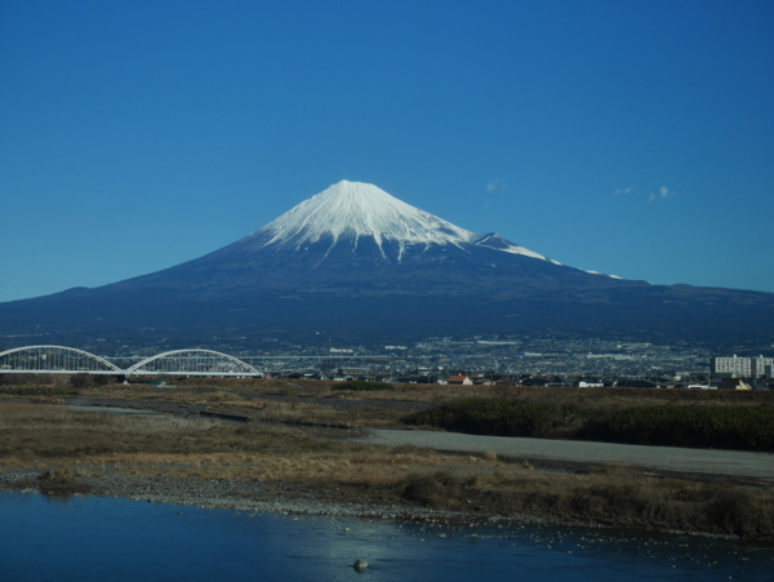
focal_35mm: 64
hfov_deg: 30.2
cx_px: 387
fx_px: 1432
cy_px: 291
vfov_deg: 23.0
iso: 200
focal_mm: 32
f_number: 9
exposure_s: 1/400
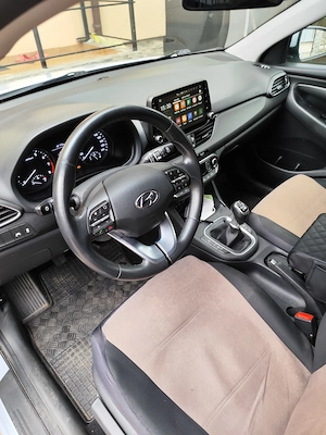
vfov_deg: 73.9
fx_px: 289
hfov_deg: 58.9
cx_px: 163
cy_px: 218
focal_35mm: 23
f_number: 1.65
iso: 320
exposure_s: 1/50
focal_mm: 6.19
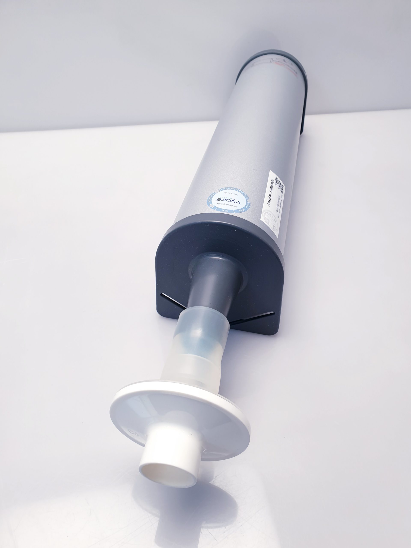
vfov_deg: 67.3
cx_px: 206
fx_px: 412
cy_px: 274
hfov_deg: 53.1
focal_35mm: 26
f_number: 2.4
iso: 64
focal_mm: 4.3
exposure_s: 1/50
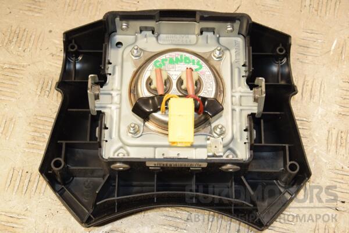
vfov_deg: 20.2
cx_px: 174
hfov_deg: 29.9
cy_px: 116
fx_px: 654
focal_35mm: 68
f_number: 6.3
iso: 800
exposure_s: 1/200
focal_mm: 45
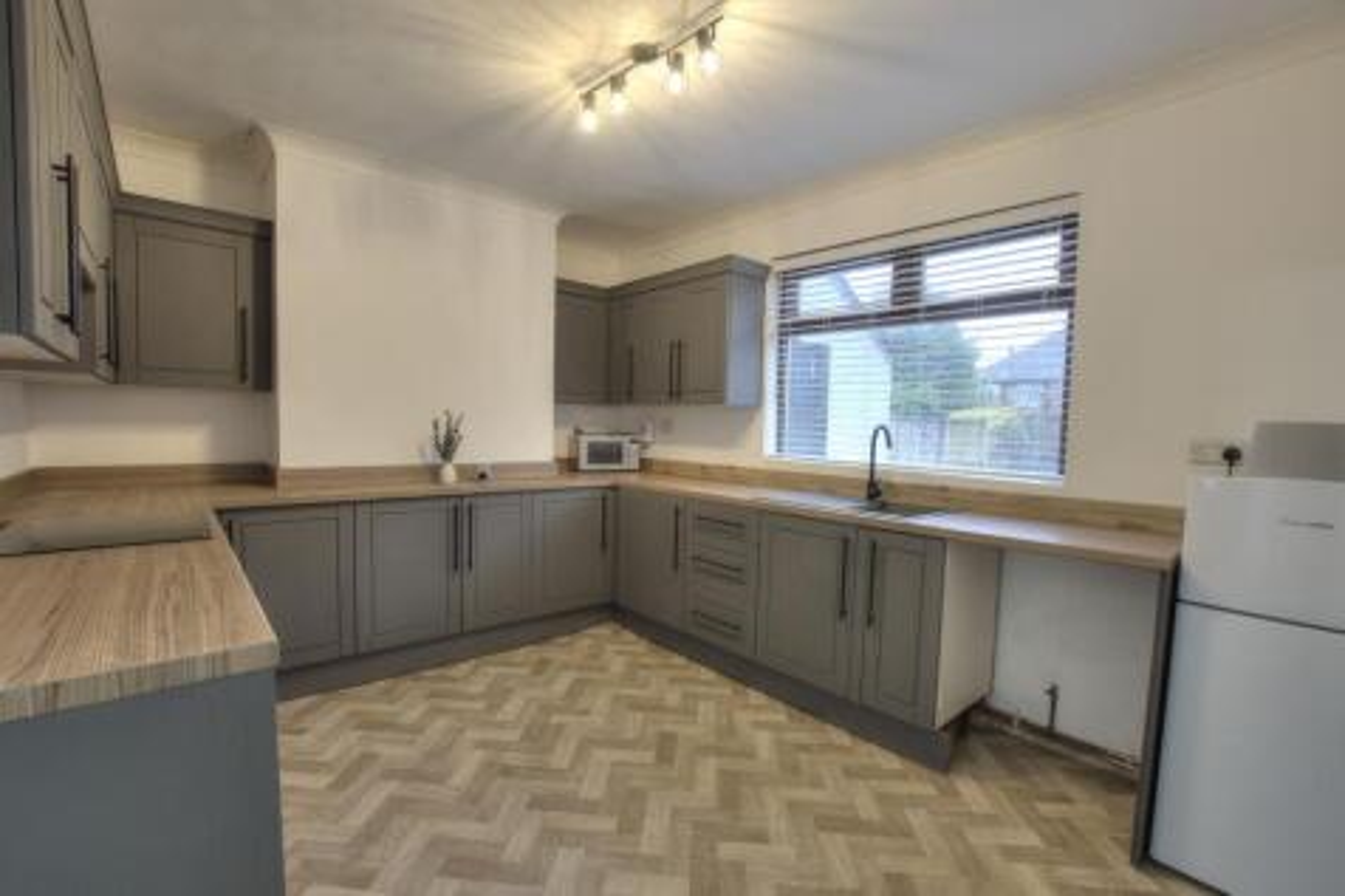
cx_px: 672
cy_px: 448
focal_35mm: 15
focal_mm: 10
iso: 400
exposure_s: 1/5
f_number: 8
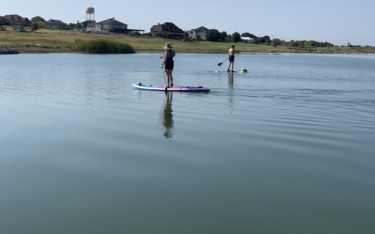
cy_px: 95
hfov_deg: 36.3
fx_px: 572
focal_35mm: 56
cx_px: 188
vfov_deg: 23.1
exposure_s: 1/1712
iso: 16
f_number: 2.4
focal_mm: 6
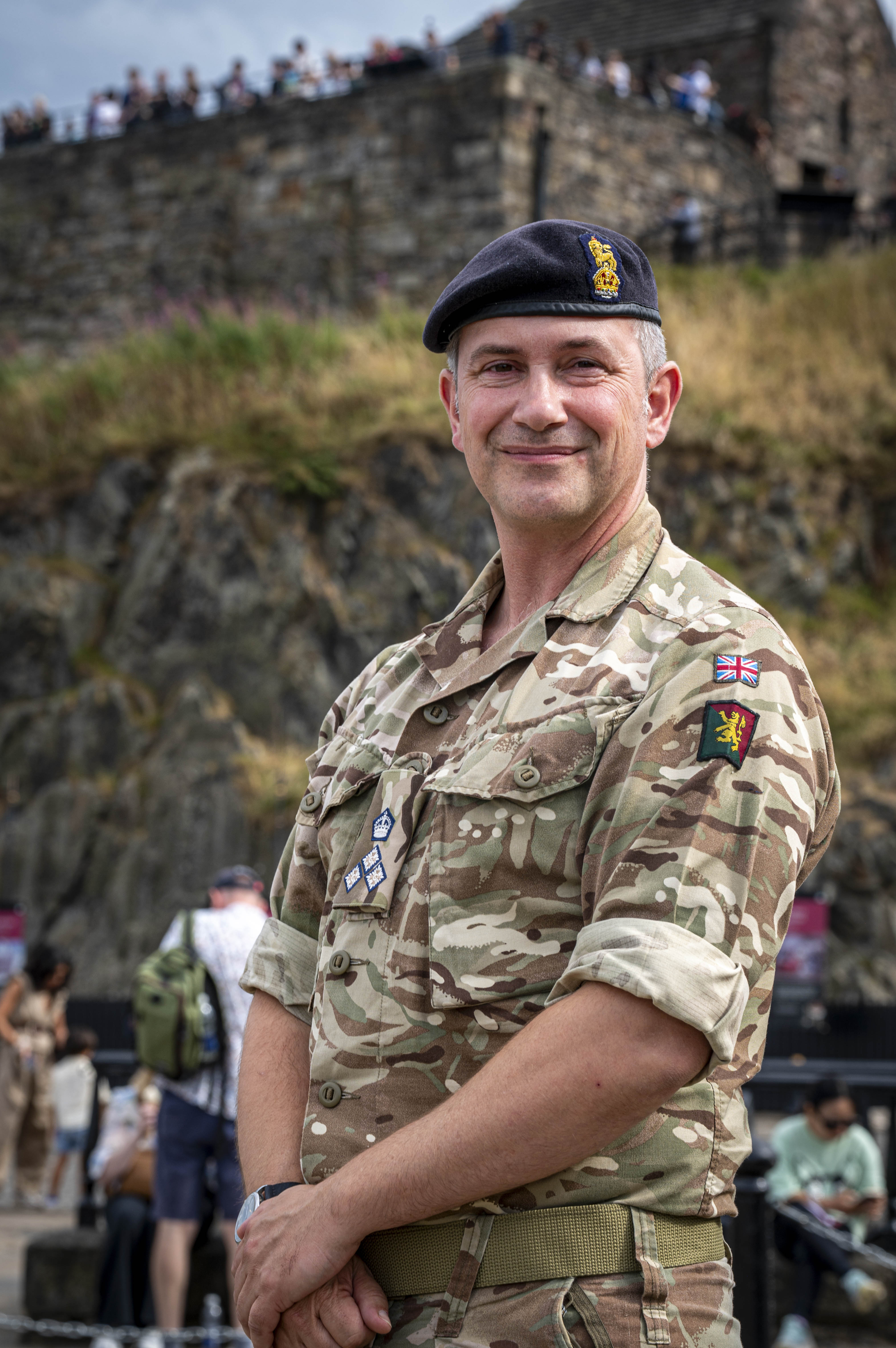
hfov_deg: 15.2
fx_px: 3364
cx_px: 448
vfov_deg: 22.6
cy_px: 674
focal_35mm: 90
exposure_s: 1/250
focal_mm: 90
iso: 200
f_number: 8
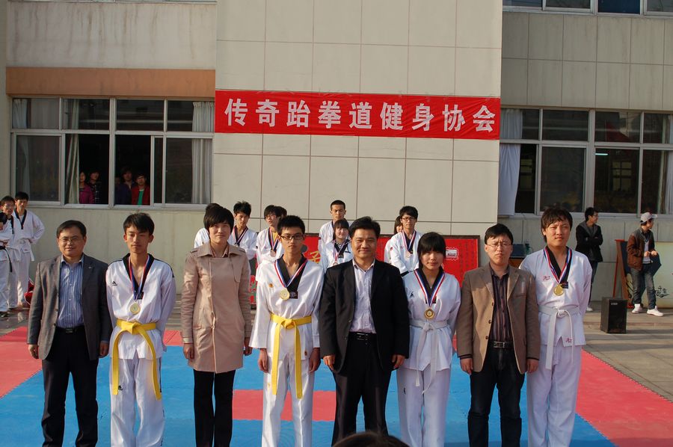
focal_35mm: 42
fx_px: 784
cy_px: 224
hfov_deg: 46.4
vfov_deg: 31.8
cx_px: 336
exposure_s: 1/250
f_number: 8
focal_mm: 28
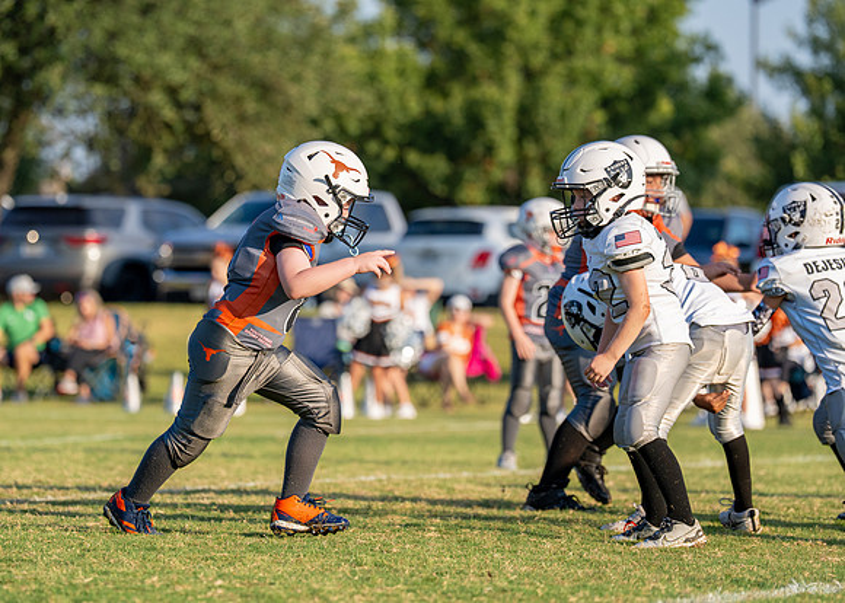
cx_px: 311
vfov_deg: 7.1
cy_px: 280
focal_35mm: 203
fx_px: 4873
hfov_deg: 9.9
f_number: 2.8
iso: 320
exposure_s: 1/4000
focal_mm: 145
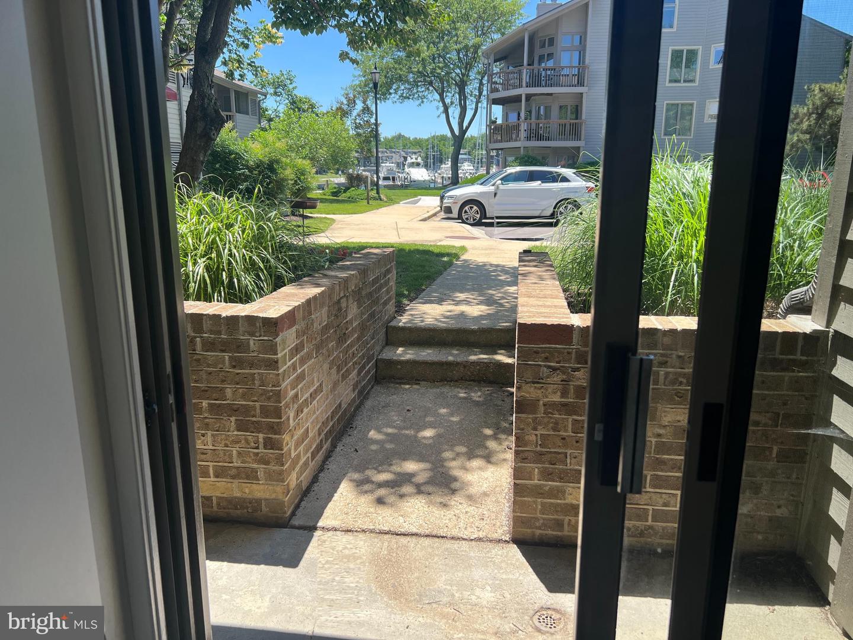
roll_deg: -0.1
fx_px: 641
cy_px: 320
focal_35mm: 26
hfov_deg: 67.3
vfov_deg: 53.1
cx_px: 426
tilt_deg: -14.4
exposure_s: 1/1468
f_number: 1.5
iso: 50
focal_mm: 5.7
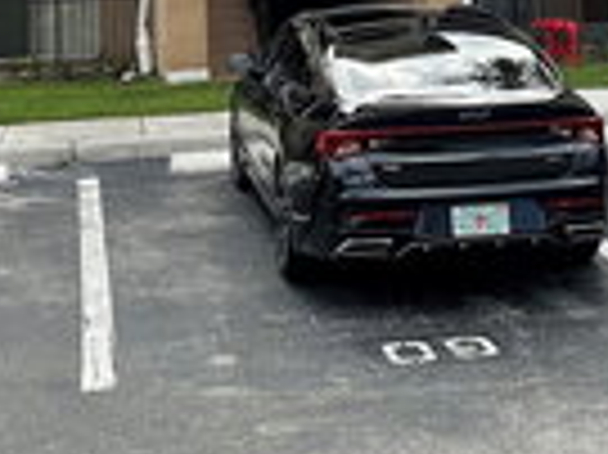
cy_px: -234
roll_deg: +1.9
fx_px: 1614
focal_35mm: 92
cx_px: 412
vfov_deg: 14.9
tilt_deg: +5.9
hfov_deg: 21.2
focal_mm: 3
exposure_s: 1/842
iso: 16
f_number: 1.8
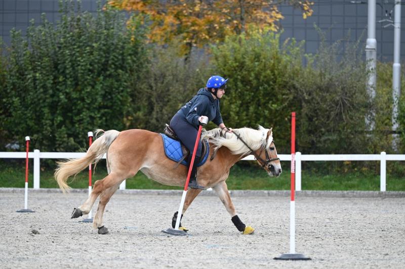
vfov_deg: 6.2
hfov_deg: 9.4
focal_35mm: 220
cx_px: 202
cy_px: 134
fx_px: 2473
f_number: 5
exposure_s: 1/800
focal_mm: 220
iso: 1600
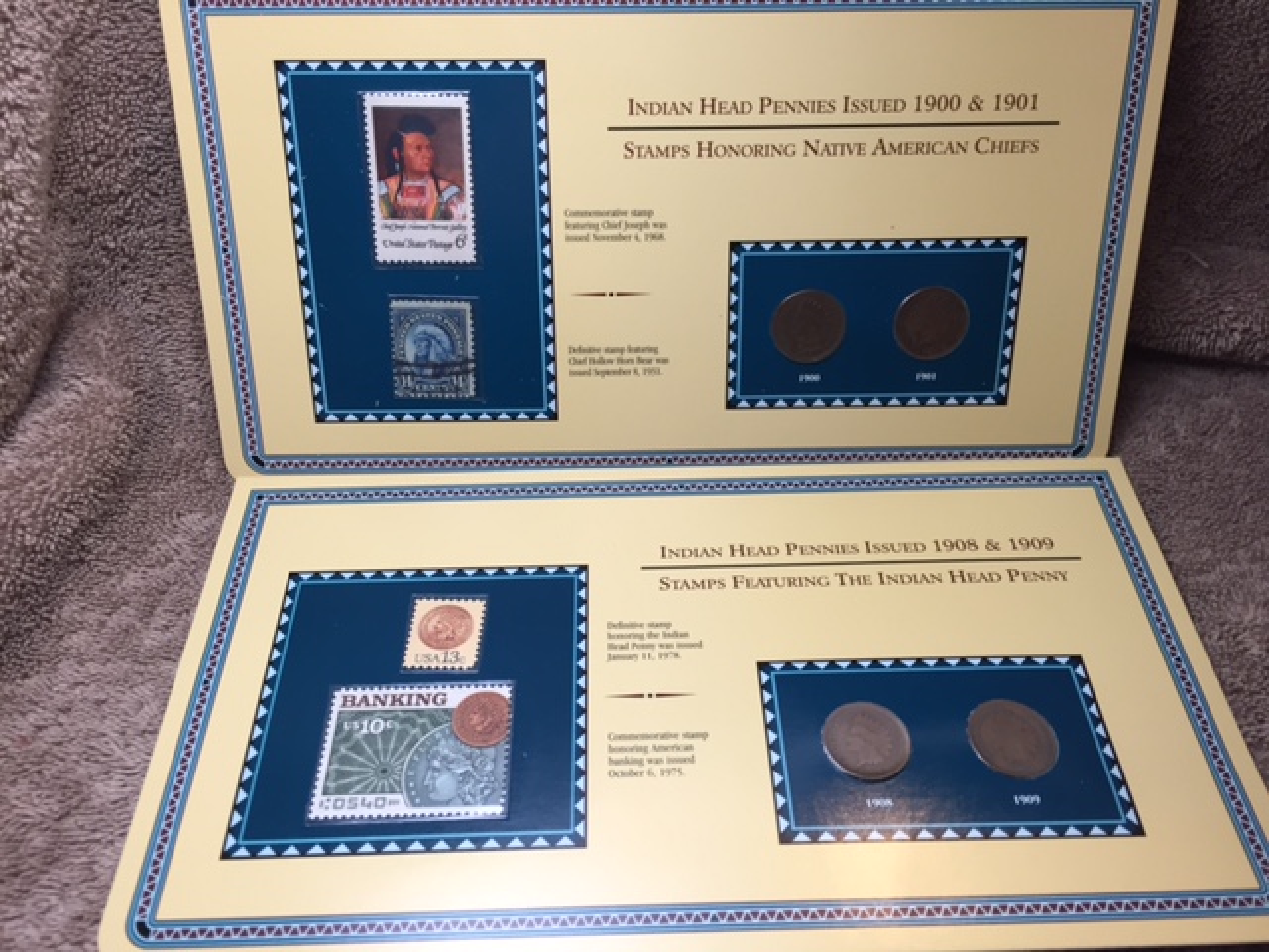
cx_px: 634
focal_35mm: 29
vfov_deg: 48.2
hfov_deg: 61.7
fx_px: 1063
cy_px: 476
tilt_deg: -47.5
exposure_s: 1/30
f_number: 2.2
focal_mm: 4.15
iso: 32
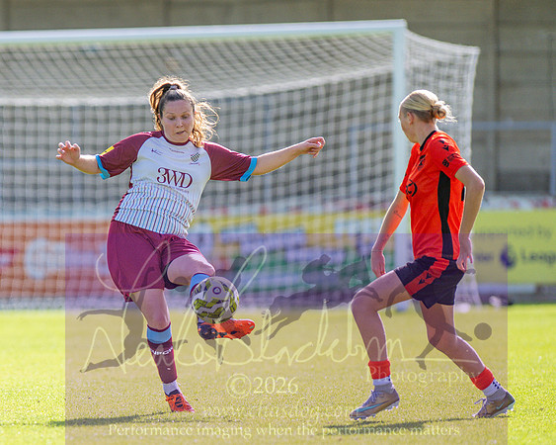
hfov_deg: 3.4
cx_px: 6
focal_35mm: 567
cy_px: 281
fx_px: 9322
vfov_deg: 2.7
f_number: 2.8
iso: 200
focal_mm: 300
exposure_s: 1/3200
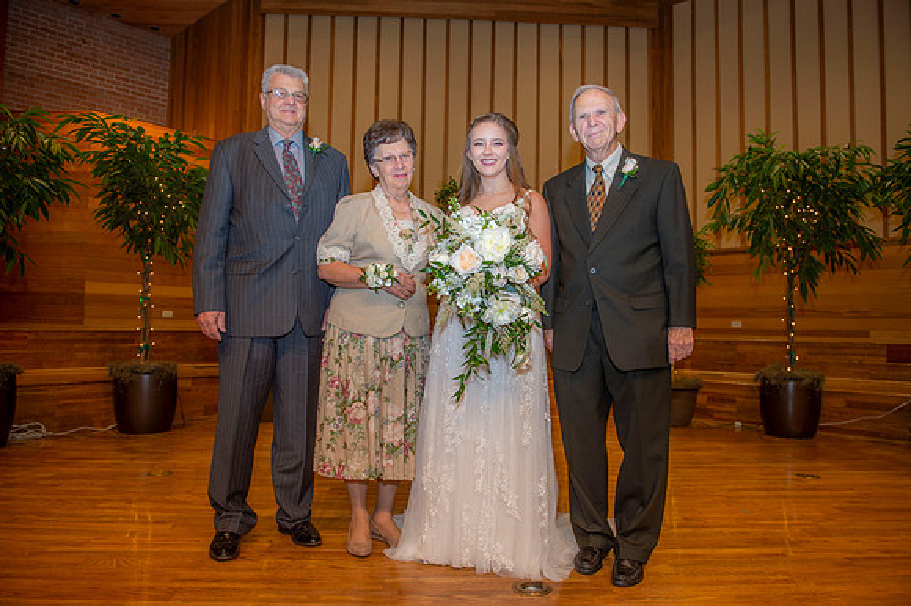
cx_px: 456
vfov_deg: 49.5
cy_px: 303
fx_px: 658
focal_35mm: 26
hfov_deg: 69.4
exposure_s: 1/125
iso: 640
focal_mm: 26
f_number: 4
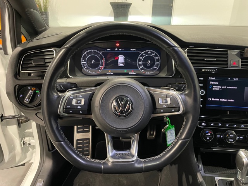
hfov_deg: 67.3
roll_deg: -1.1
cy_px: 93
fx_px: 186
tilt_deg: -26.6
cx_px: 124
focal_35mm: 26
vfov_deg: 53.1
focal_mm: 4.2
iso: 500
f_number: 1.6
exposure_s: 1/25
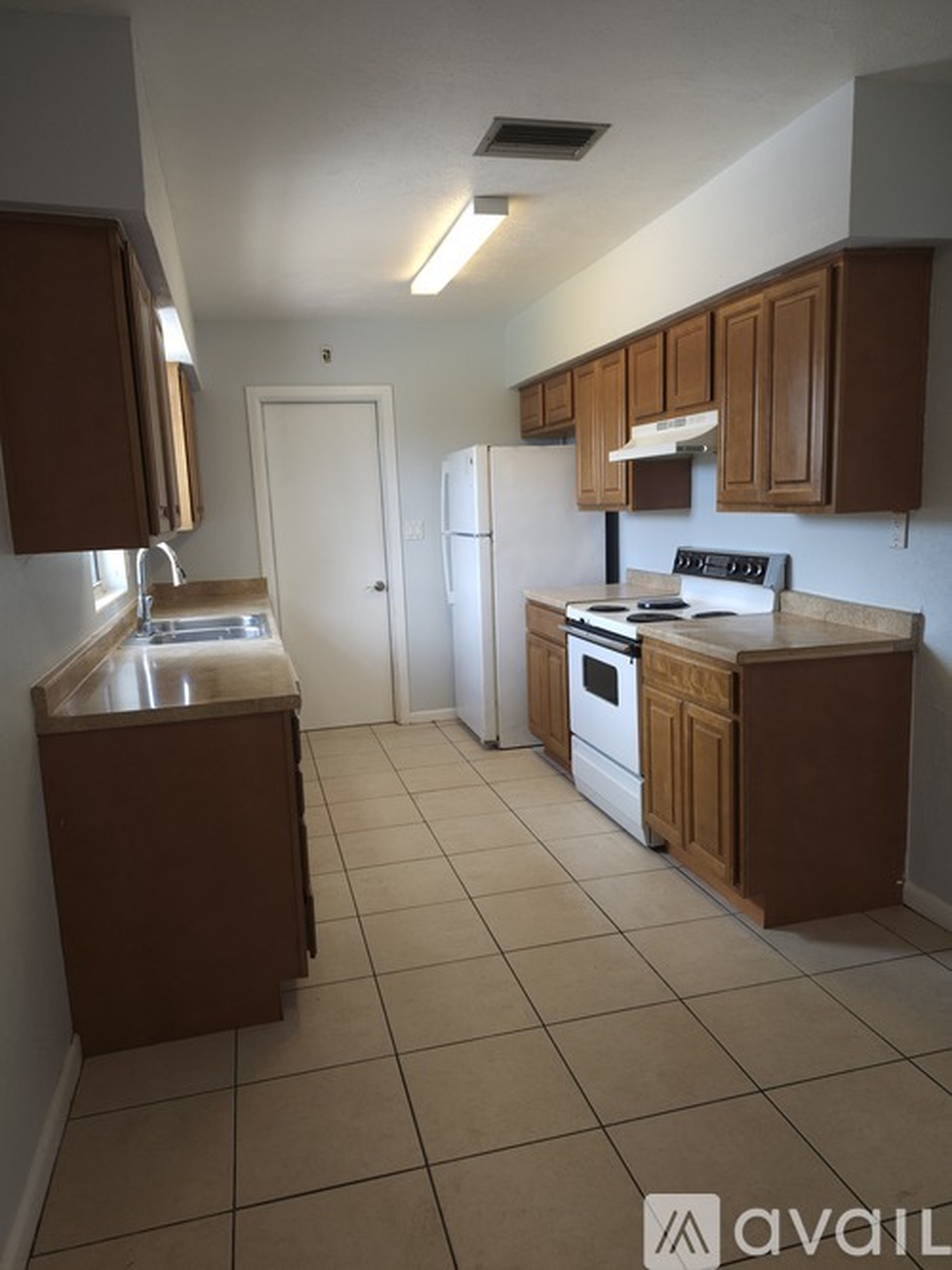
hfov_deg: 58.9
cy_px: 635
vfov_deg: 73.9
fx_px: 844
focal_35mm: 23
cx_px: 476
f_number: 1.8
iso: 64
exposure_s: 1/60
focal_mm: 5.54
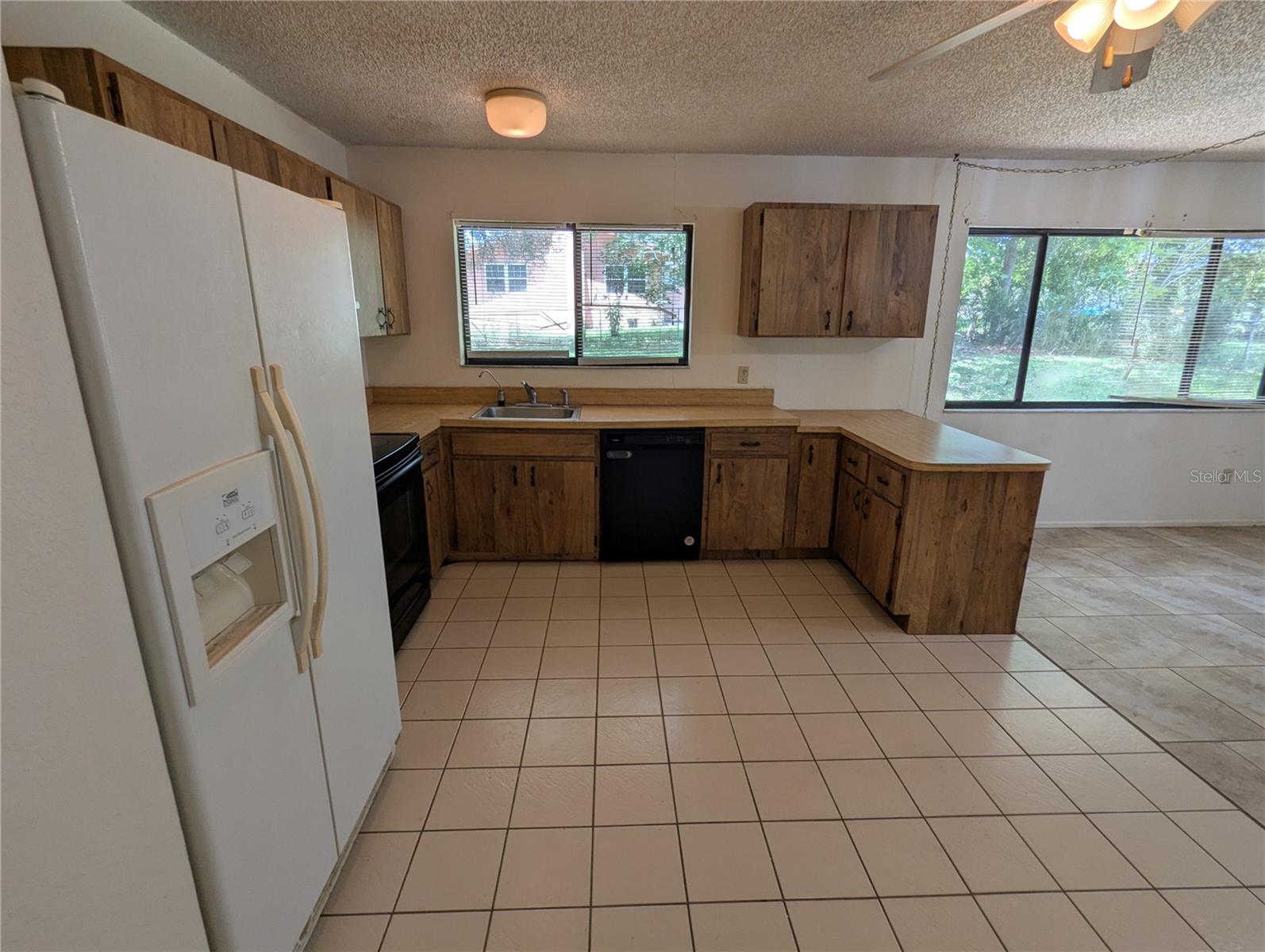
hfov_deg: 94.4
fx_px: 585
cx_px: 632
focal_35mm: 16
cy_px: 476
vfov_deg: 78.2
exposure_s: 1/120
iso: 78
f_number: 2.2
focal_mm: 2.35
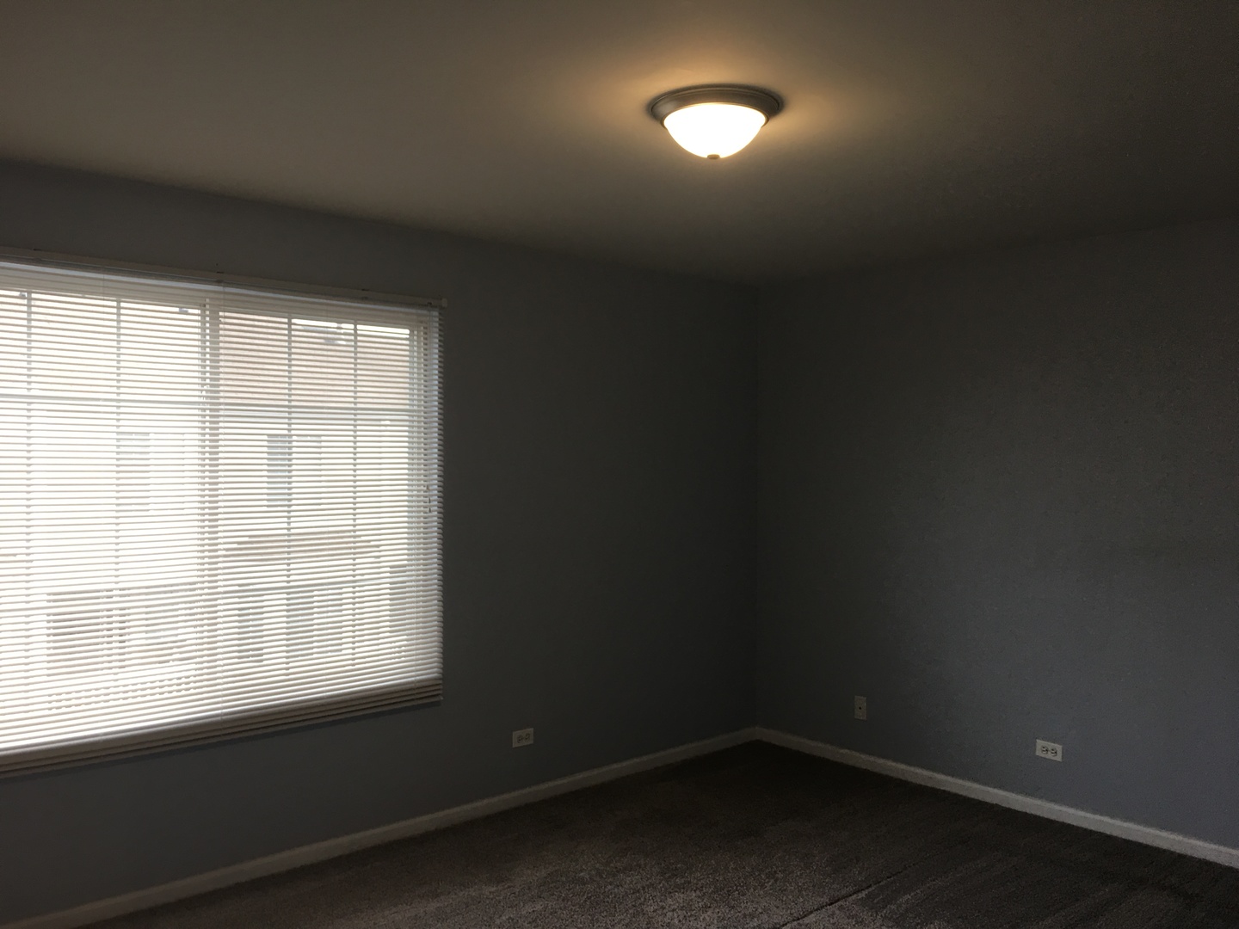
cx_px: 620
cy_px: 464
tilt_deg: +1.8
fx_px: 1038
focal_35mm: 29
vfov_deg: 48.2
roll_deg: -0.5
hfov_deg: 61.7
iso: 25
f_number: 2.2
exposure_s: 1/30
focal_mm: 4.15
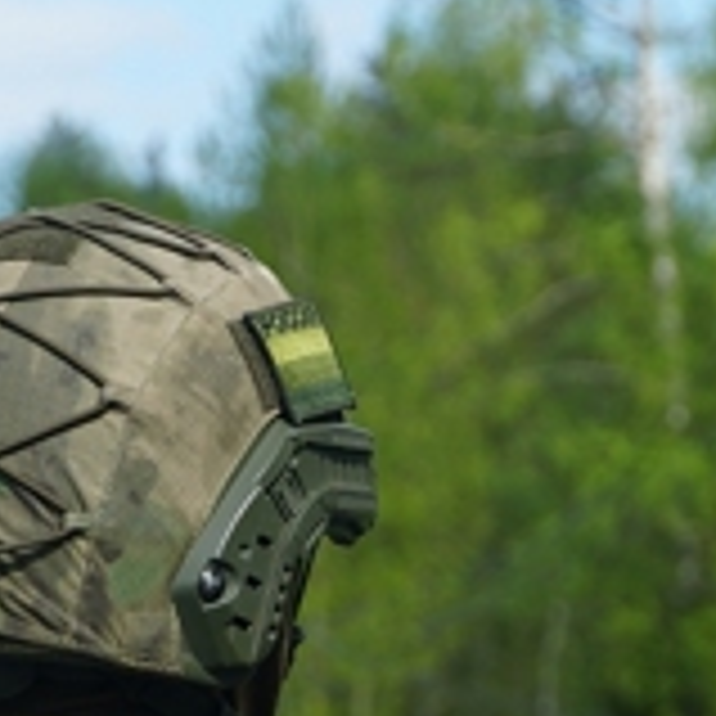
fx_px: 8565
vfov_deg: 4.8
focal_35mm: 366
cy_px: 959
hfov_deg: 4.8
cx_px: 230
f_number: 5.6
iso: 100
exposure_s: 1/320
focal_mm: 61
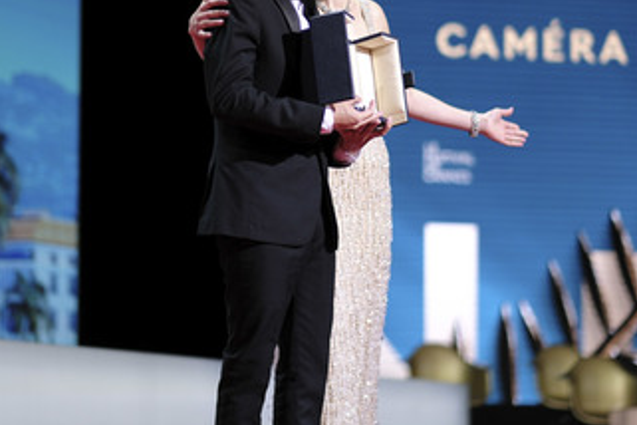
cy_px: 137
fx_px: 2088
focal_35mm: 118
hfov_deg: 17.3
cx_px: 348
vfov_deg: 11.6
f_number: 1.2
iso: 1000
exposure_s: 1/500
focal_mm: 56
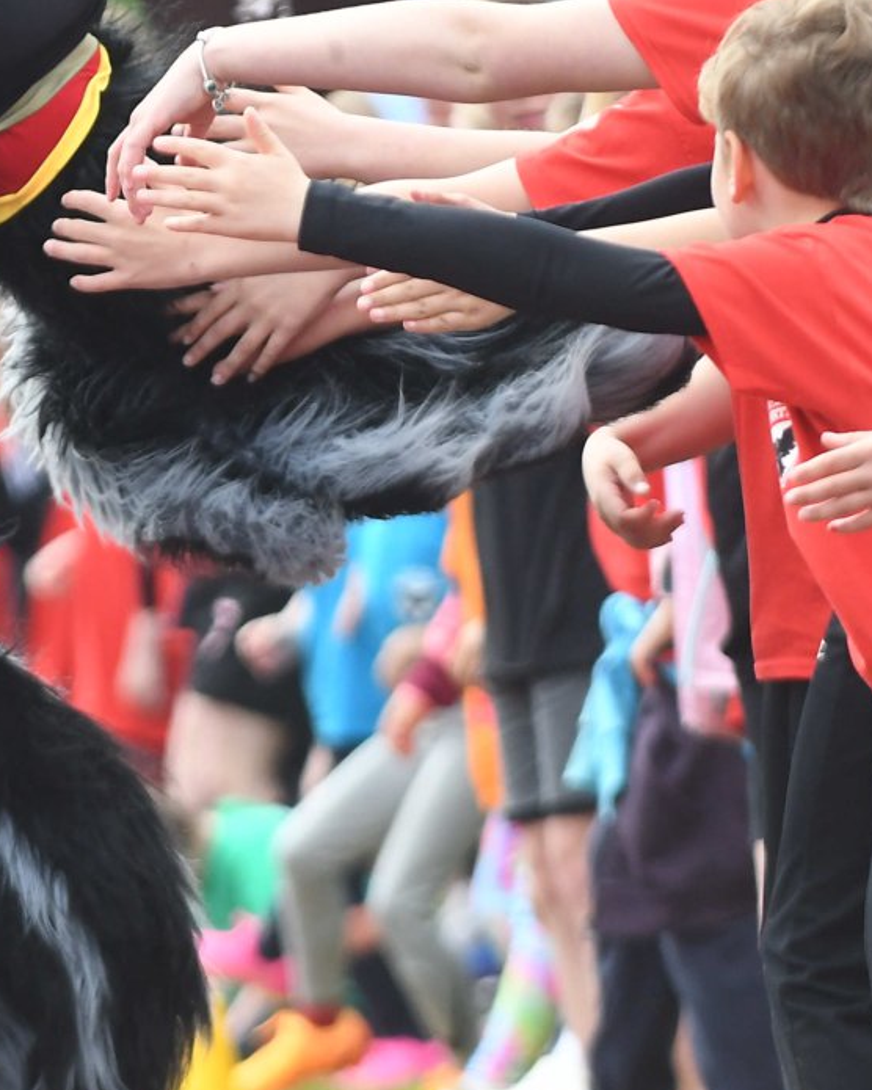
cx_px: 430
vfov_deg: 2.3
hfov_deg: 1.9
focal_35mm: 829
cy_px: 352
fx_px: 26743
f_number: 6.3
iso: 1000
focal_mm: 200
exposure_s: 1/2500
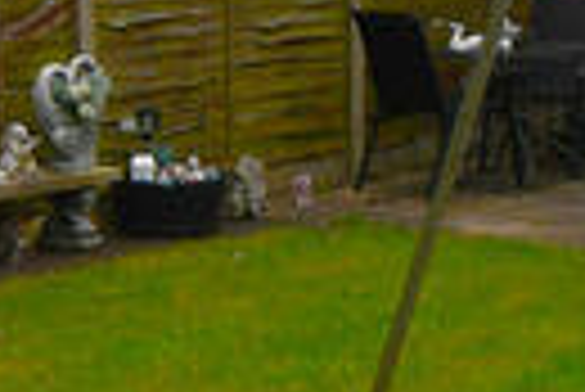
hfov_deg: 16.2
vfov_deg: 11.4
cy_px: -79
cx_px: 810
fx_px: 1920
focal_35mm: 118
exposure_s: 1/250
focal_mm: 10
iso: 140
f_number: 8
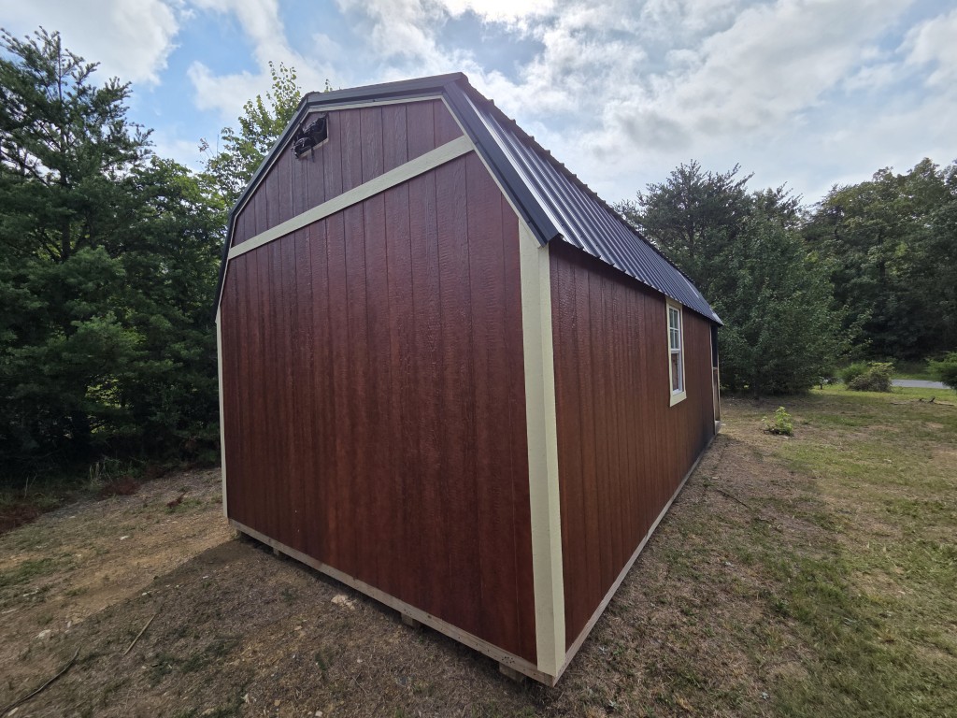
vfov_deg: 89.9
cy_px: 359
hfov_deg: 106.2
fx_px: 359
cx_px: 478
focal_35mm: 13
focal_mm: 2.2
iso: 50
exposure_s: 1/2314
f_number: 2.2
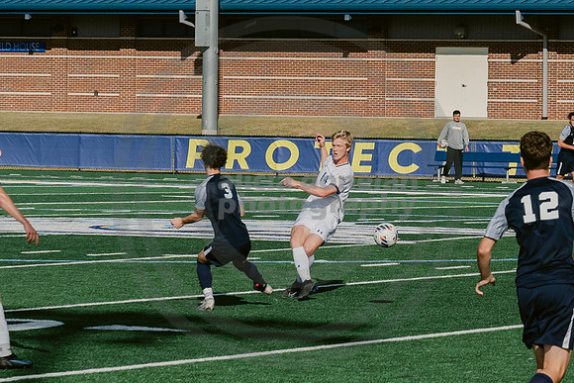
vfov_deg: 5.7
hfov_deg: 8.5
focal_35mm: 240
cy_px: 190
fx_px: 3823
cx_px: 631
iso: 640
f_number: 5.6
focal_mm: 70
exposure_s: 1/4000
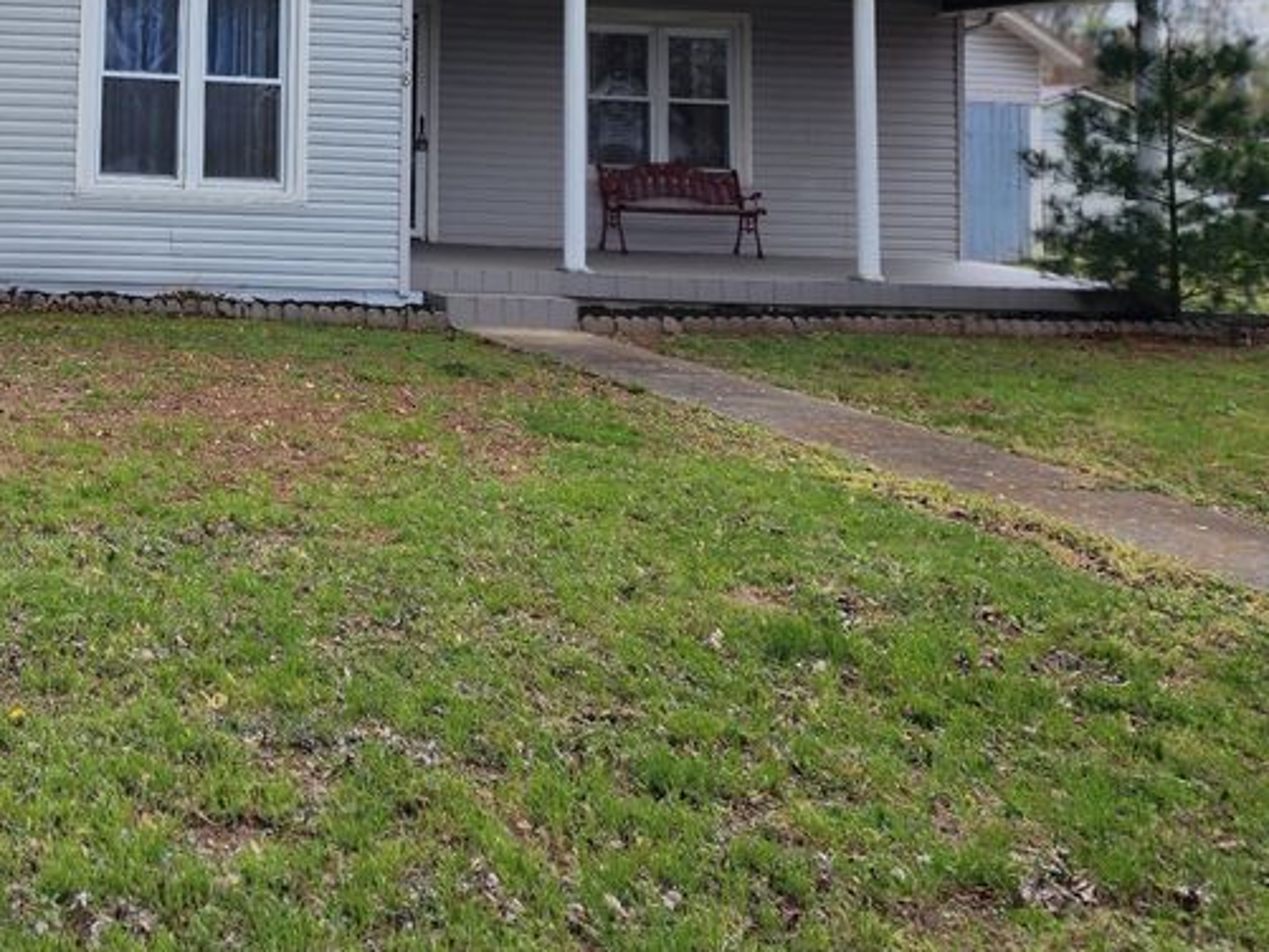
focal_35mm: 47
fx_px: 1723
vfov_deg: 29.1
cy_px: 28
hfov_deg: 37.1
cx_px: 61
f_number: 1.8
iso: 12
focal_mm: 6.4
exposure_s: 1/1311
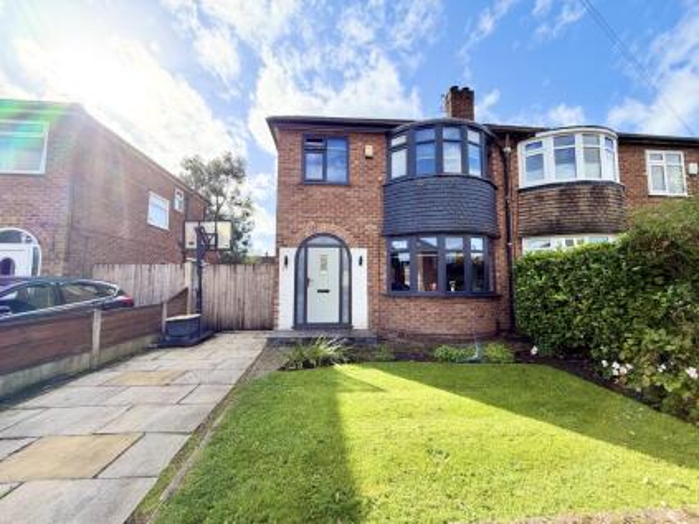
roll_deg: +0.4
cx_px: 350
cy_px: 262
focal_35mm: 14
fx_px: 283
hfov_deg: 102.1
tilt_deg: +4.3
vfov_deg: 85.6
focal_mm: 2.22
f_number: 2.2
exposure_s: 1/770
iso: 40
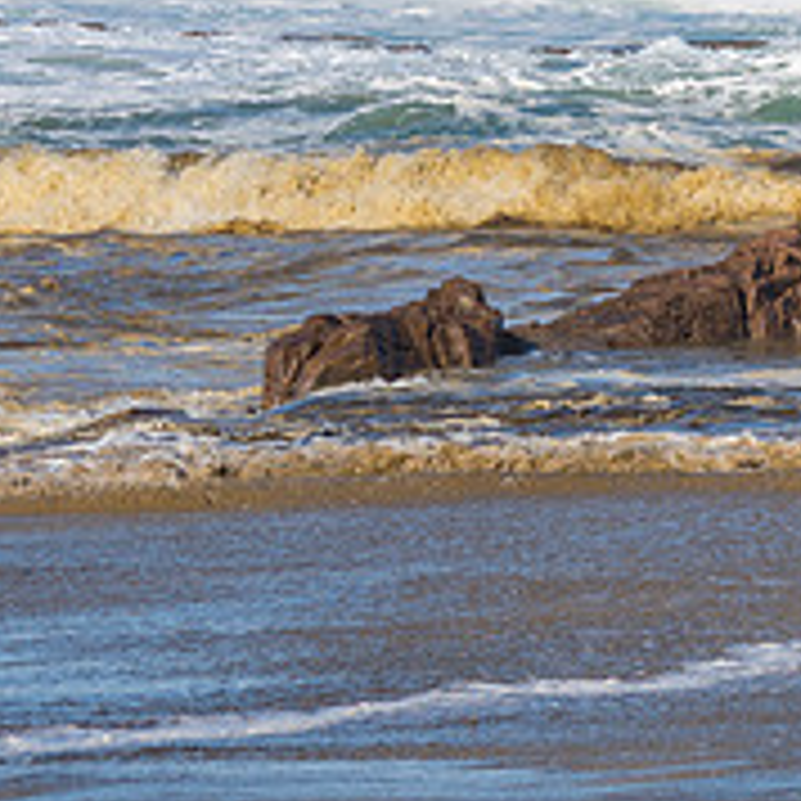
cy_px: 11
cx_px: 292
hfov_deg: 4.1
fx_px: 11179
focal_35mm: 427
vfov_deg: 4.1
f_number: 8
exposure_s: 1/200
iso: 31
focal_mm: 150
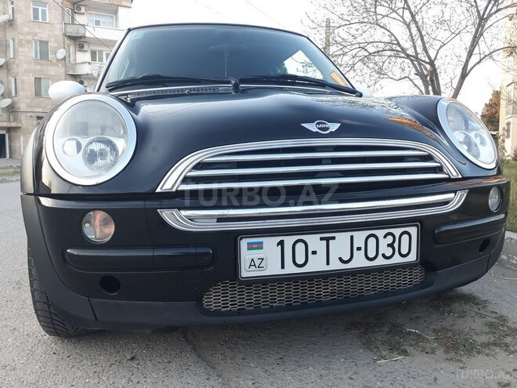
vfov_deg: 51.4
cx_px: 258
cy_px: 194
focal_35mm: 27
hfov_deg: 65.3
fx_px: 403
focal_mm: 3.6
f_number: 1.9
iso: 40
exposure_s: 1/50
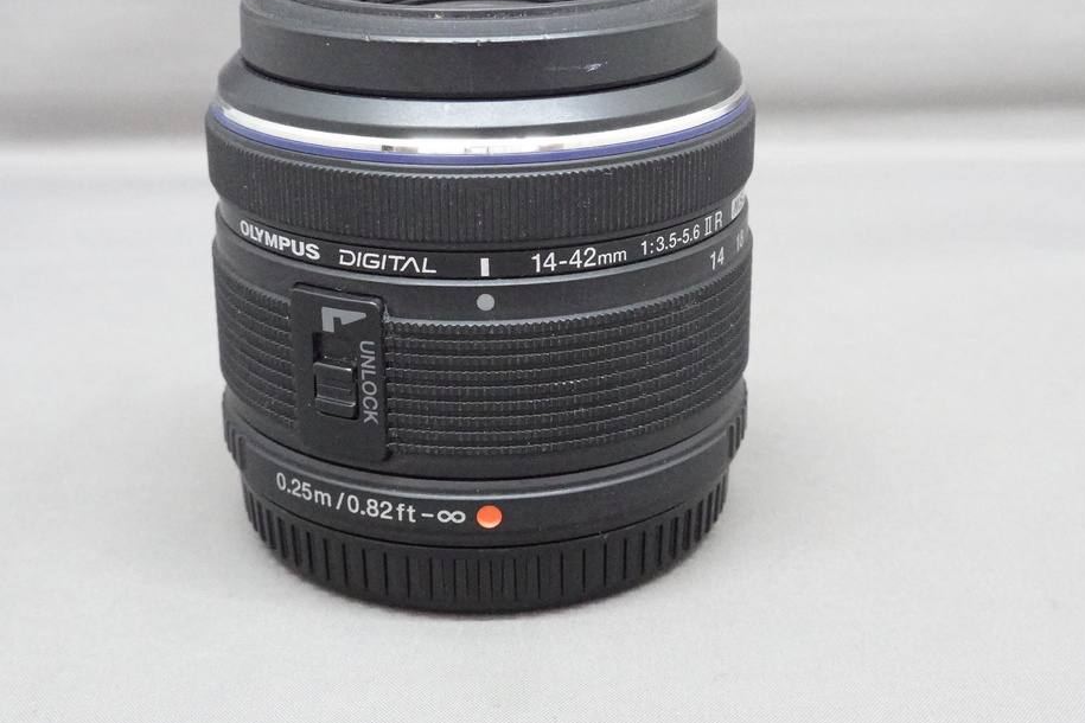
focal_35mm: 59
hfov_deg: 33.9
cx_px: 503
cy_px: 265
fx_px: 1778
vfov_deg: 22.9
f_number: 8
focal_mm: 16.54
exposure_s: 1/50
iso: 6400
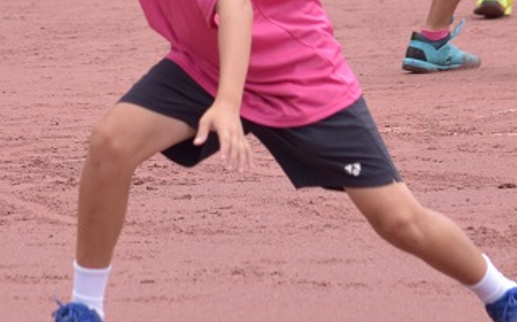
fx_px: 8052
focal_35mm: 572
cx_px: 147
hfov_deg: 3.7
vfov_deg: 2.3
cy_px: -55
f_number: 4.8
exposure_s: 1/1000
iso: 640
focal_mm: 120
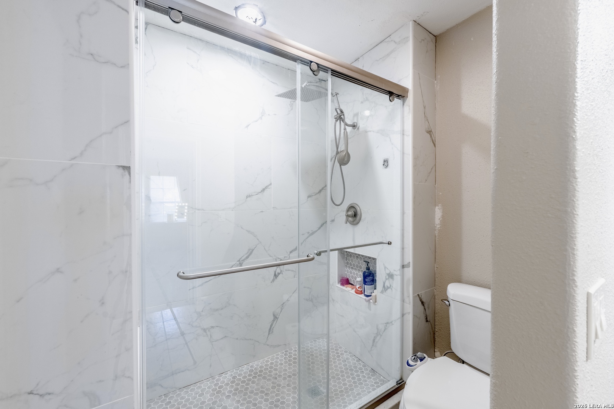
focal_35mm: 14
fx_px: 239
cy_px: 204
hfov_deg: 104.3
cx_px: 307
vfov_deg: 81.2
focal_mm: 14
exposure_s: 1/50
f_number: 8
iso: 800
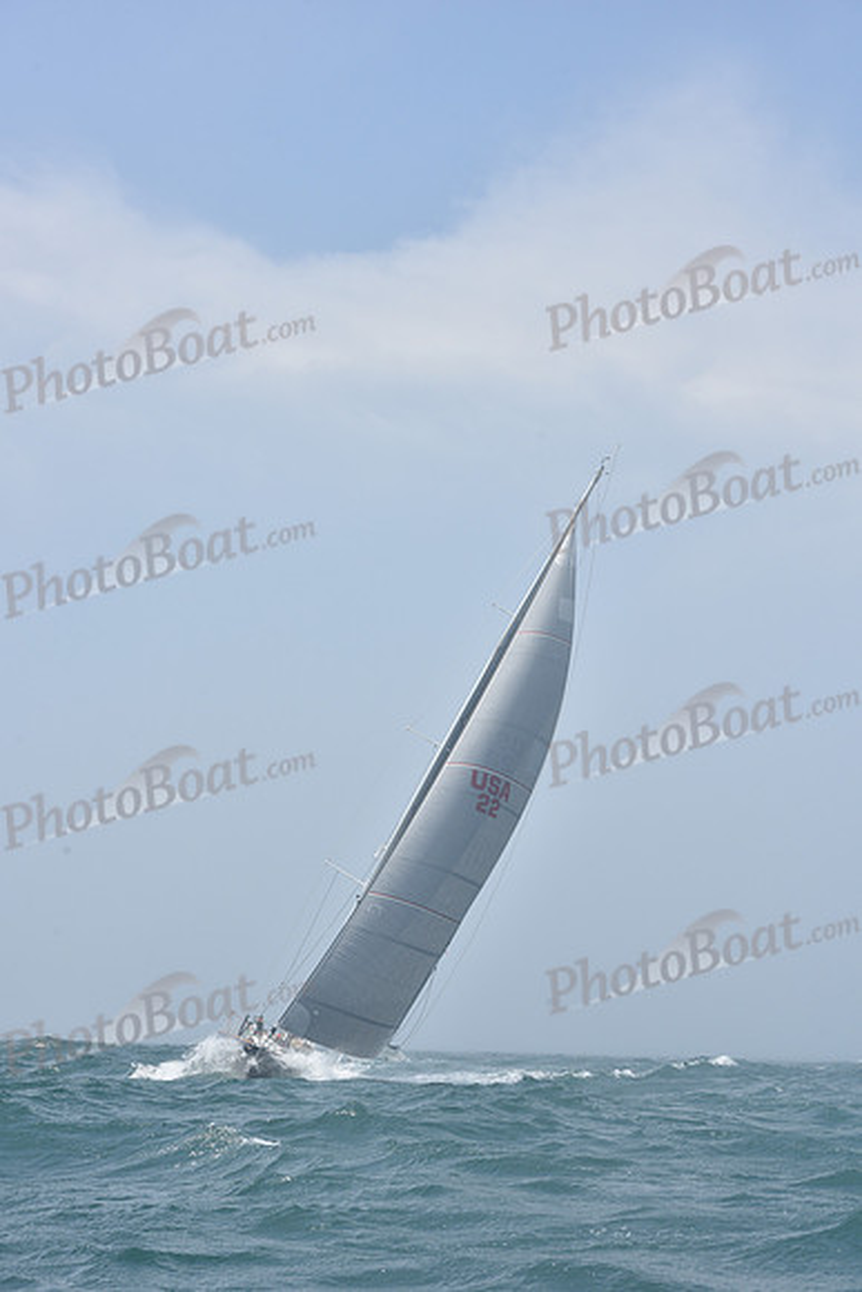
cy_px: 646
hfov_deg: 19.5
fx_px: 2512
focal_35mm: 70
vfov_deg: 28.8
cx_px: 431
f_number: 11
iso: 320
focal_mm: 70
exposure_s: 1/800
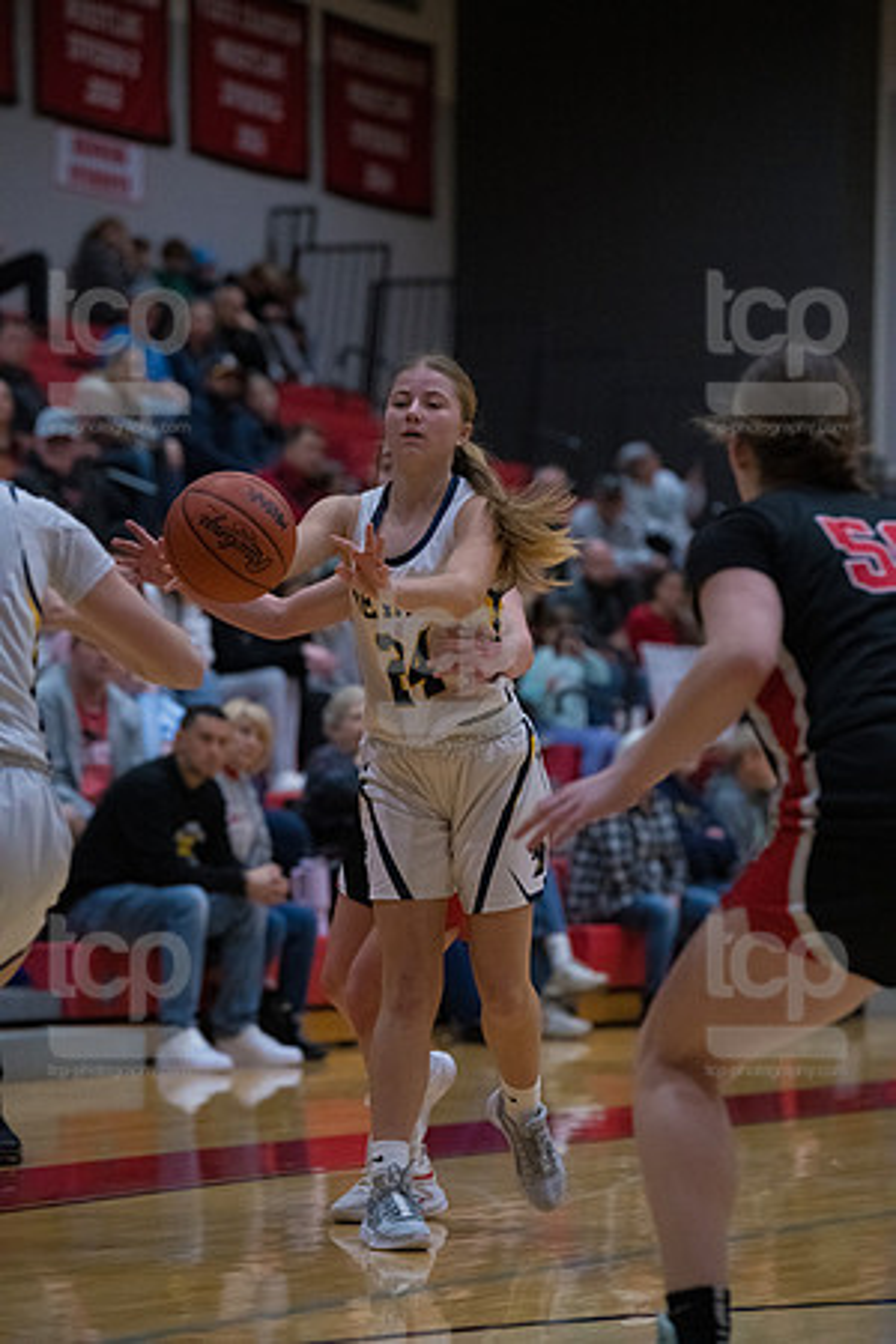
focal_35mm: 150
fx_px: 5600
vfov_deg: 13.7
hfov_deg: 9.1
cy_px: 672
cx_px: 448
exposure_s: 1/1600
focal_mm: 150
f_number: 4
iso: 8000
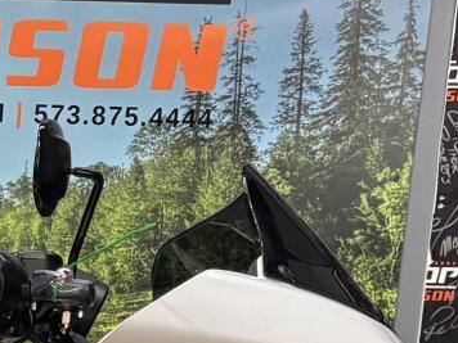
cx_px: -412
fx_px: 1932
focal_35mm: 146
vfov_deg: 9.7
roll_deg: -1.4
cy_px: 617
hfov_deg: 12.2
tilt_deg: -12.0
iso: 125
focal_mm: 5.96
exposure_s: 1/60
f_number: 1.6
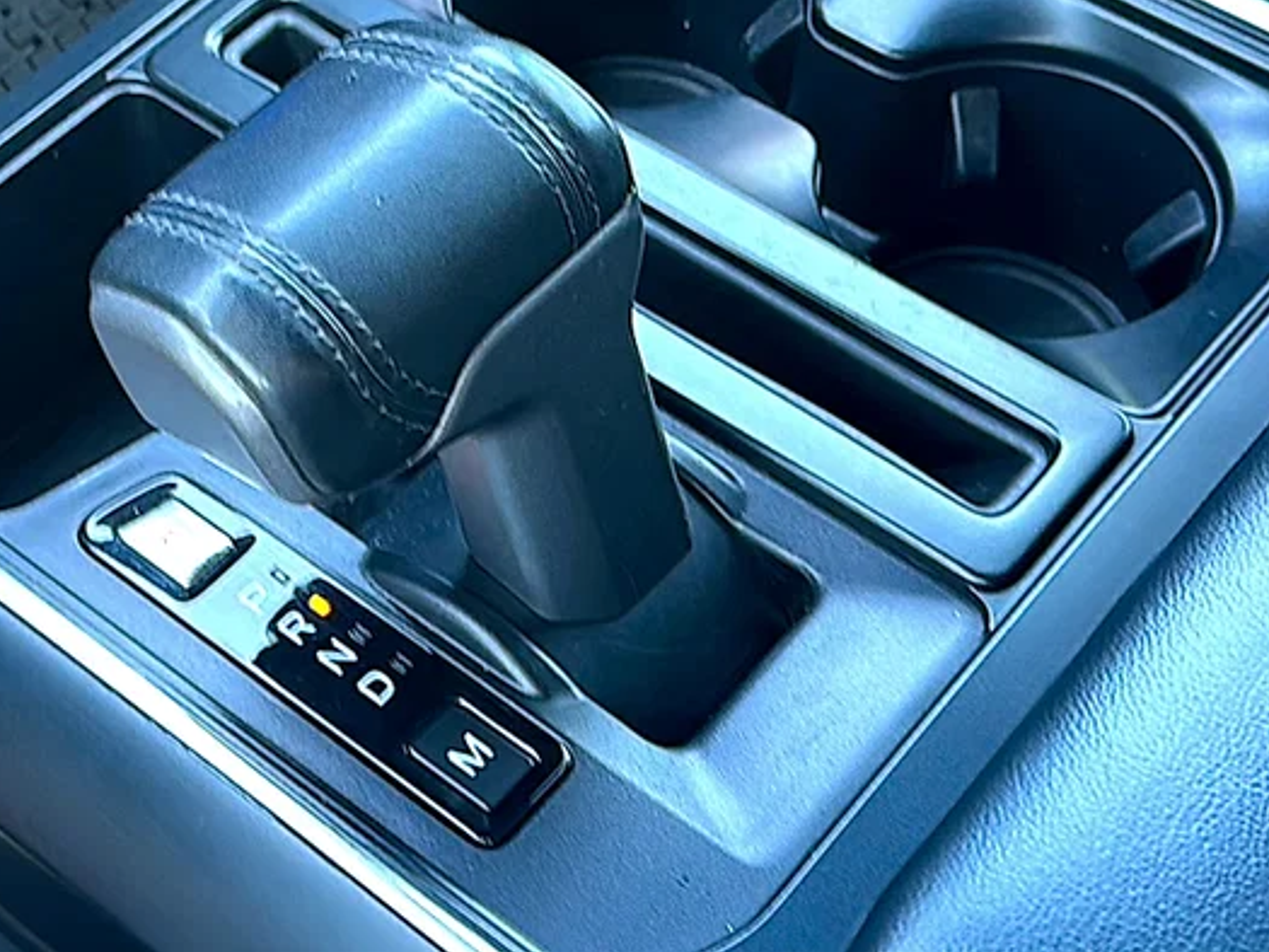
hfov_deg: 34.3
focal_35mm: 56
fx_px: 2053
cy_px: 320
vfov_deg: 26.0
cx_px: 537
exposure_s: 1/40
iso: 100
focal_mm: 6.86
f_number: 1.78
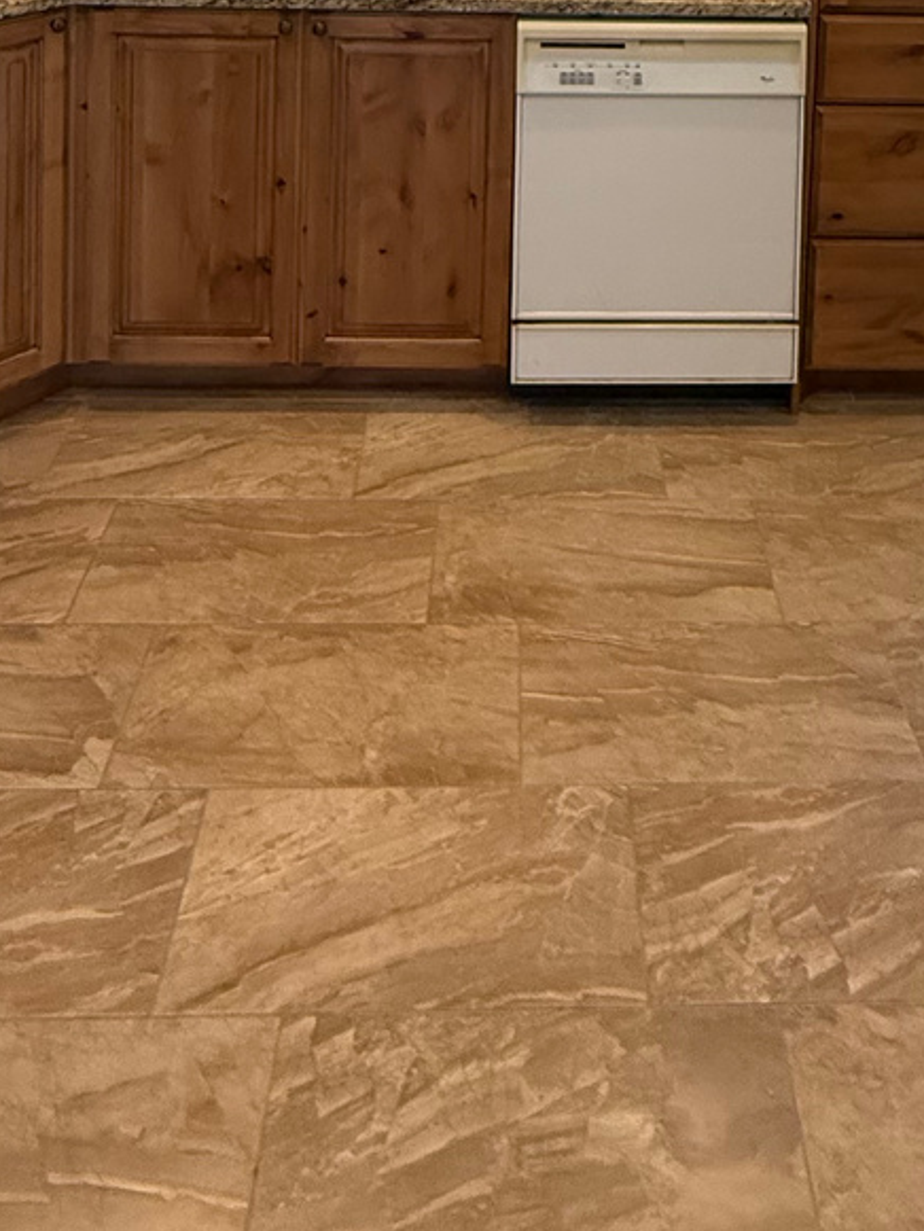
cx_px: 568
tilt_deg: -3.1
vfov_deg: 36.3
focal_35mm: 37
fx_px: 1316
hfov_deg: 38.5
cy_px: -307
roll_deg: -2.4
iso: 320
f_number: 2.2
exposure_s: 1/120
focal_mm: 2.22
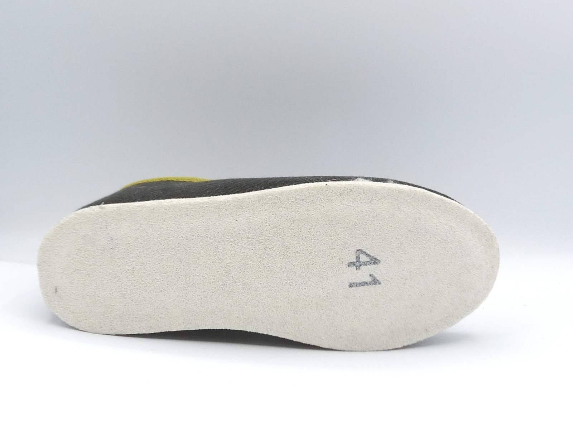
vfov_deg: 29.7
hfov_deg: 38.9
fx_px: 811
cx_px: 286
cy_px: 215
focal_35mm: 49
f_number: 4.5
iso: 100
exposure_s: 1/250
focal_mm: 4.8
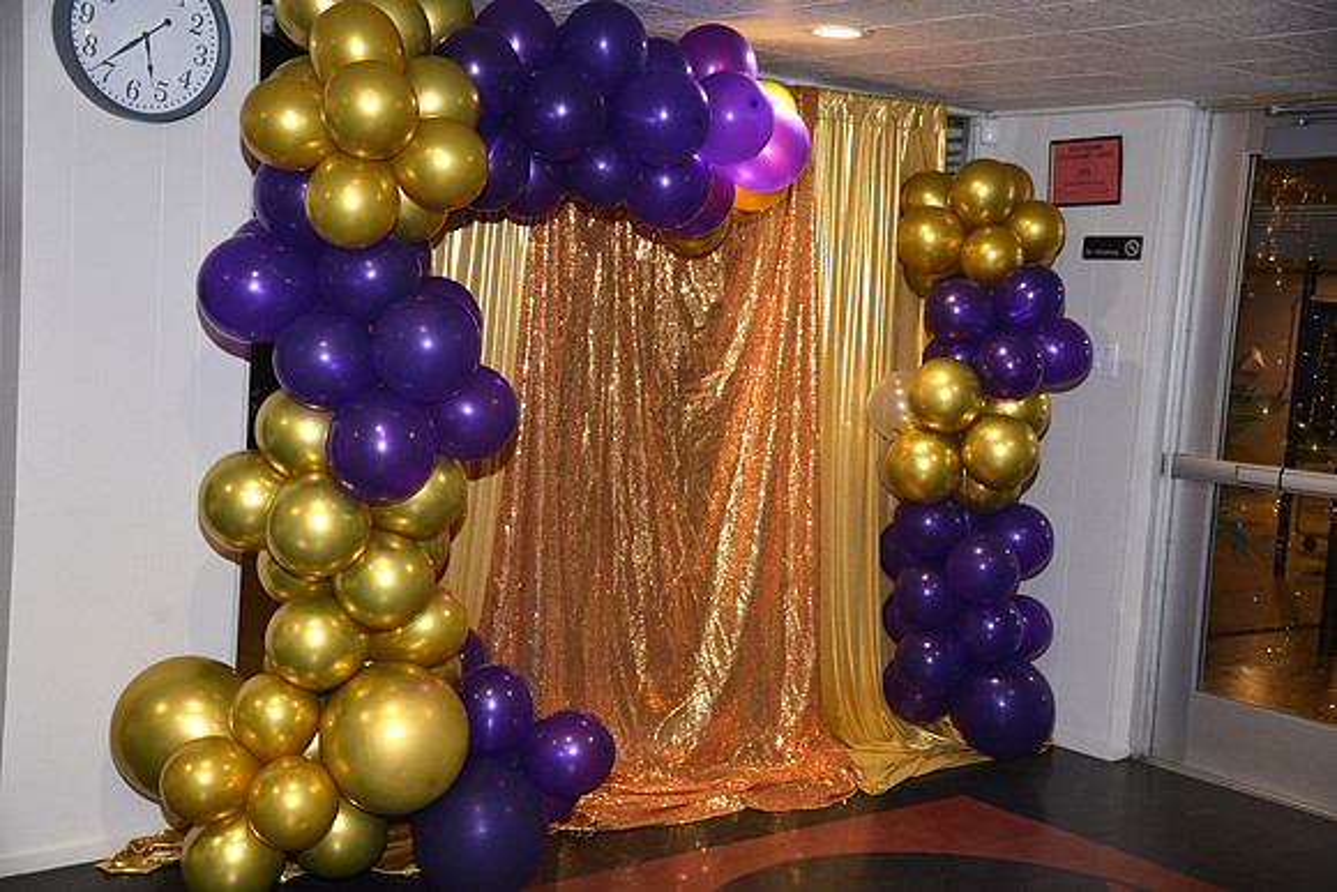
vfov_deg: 29.9
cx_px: 668
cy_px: 446
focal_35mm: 45
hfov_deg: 43.6
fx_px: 1672
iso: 800
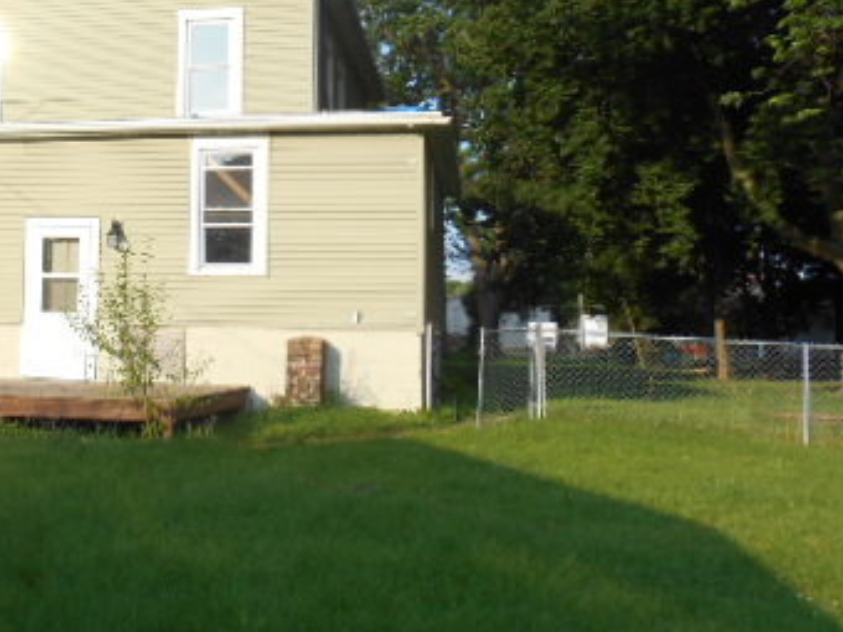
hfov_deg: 37.2
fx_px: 1193
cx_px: 139
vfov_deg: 29.6
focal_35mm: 49
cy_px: 240
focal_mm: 4.7
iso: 80
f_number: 3.4
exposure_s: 1/400
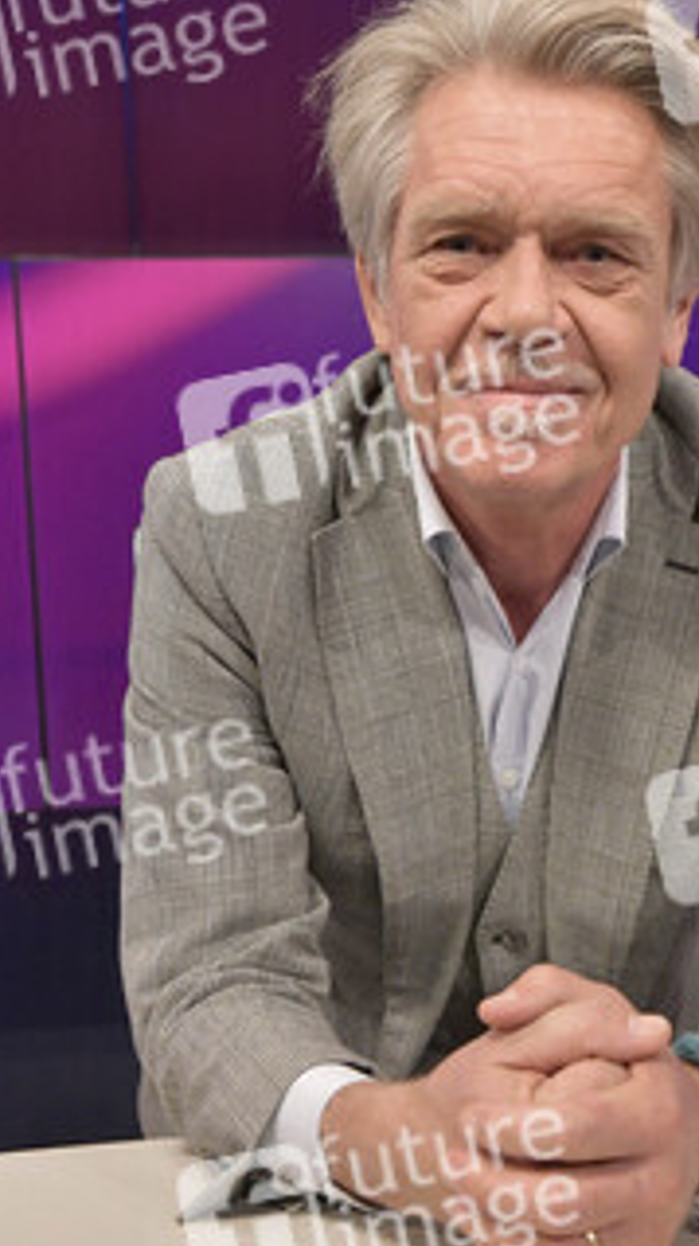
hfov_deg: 25.7
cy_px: 617
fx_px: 1519
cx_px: 492
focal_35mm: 46
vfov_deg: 44.6
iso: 2500
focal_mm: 35
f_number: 6.3
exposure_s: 1/200
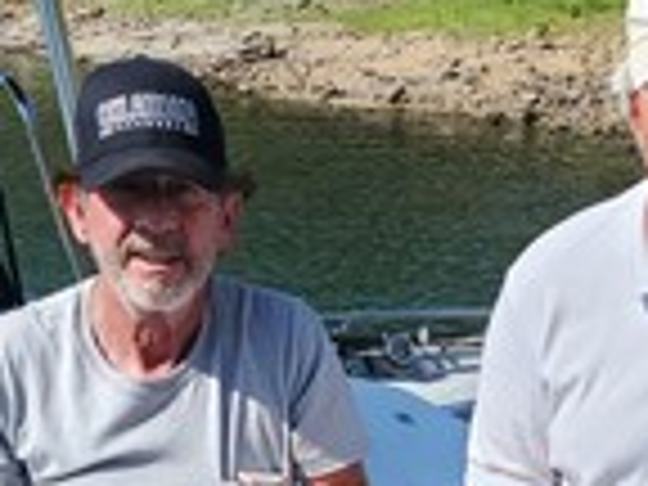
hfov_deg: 22.0
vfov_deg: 15.7
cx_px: 495
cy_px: 680
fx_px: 1647
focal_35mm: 88
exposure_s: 1/1380
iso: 50
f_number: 2.4
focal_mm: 4.3
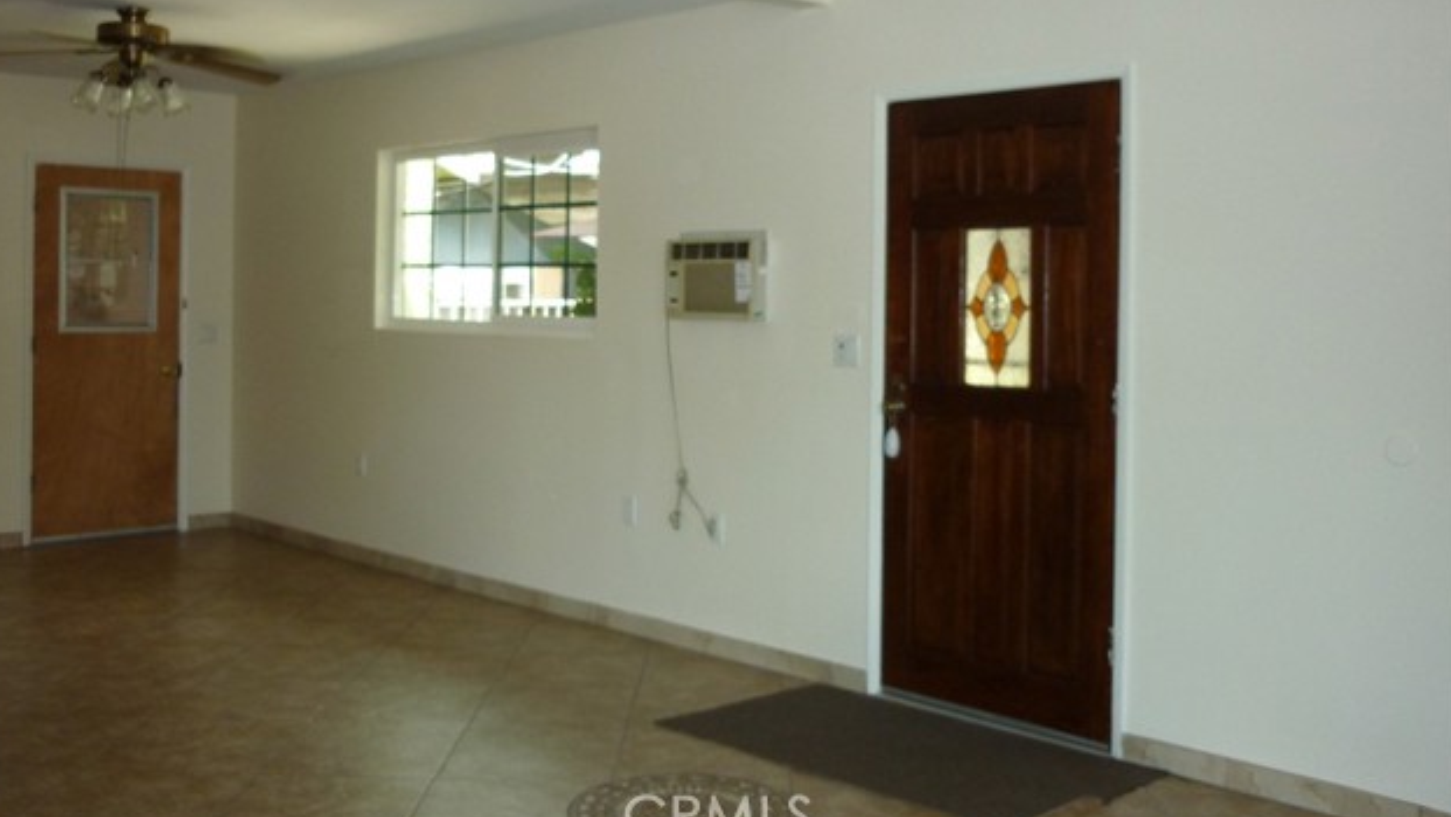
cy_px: 289
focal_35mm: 37
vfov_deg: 31.8
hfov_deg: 54.0
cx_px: 716
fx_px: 1424
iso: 200
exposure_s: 1/30
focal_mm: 5.5
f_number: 2.8
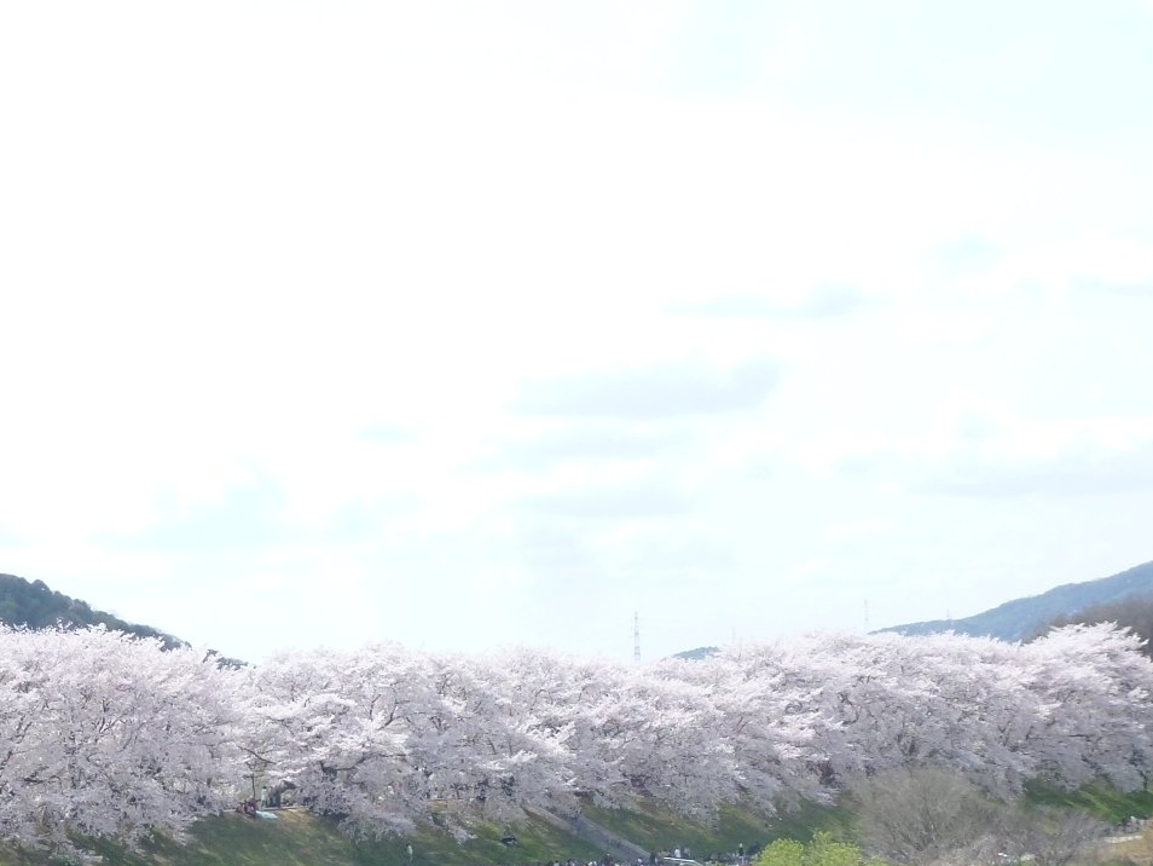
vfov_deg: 16.5
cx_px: 291
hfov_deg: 22.1
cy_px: 820
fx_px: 2932
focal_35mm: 88
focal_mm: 7.4
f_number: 3.9
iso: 100
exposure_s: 1/640
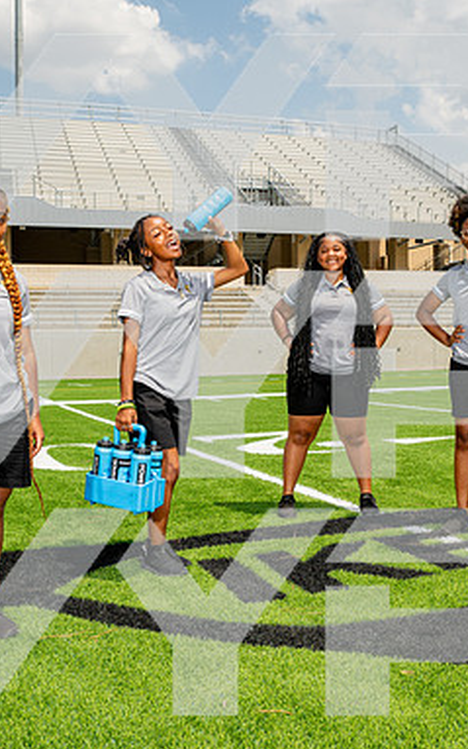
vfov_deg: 51.5
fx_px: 775
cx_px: 294
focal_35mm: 38
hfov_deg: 33.4
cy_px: 375
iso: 100
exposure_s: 1/400
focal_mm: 24
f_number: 7.1
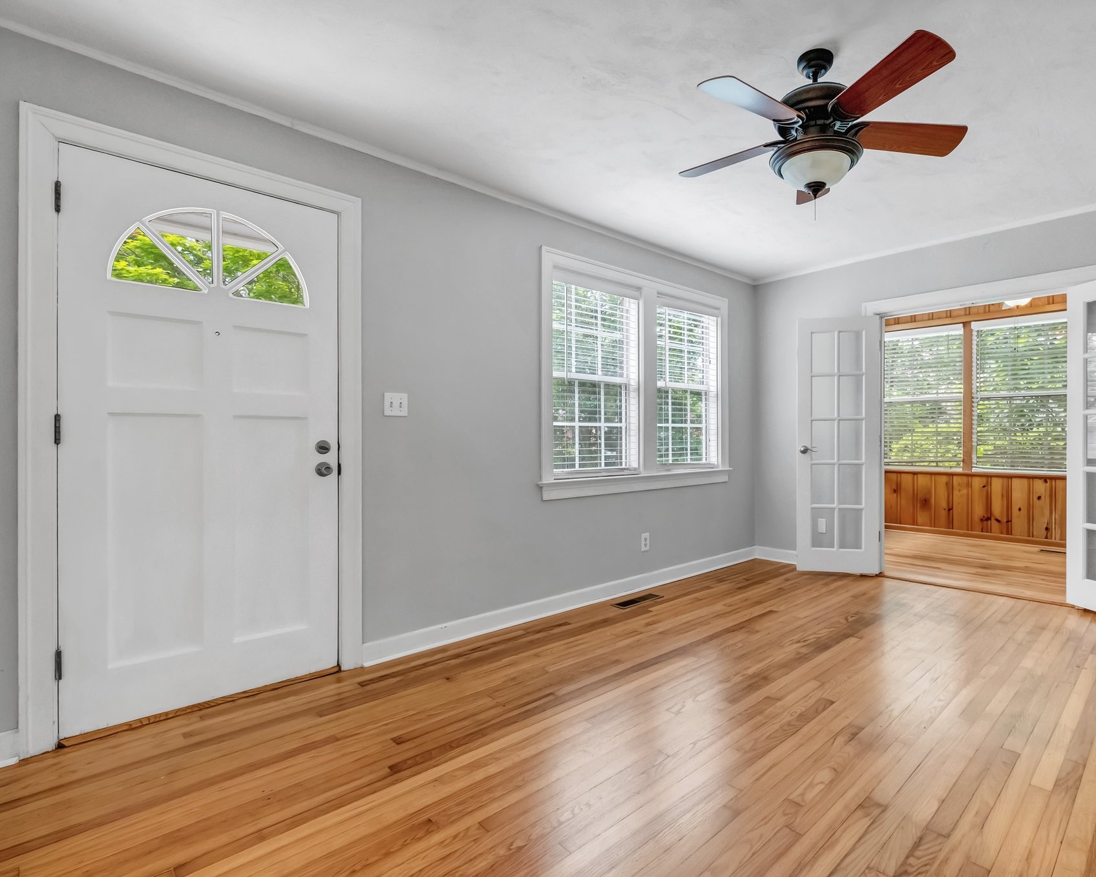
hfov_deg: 88.5
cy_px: 437
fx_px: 551
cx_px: 657
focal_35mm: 17
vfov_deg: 77.0
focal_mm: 10
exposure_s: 1/60
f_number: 8
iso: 3200
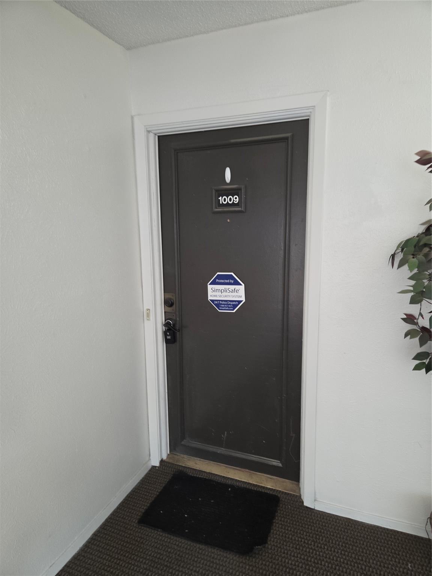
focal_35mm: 23
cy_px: 288
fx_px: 383
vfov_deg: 73.9
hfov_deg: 58.9
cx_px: 216
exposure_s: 1/15
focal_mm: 5.4
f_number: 1.8
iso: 200
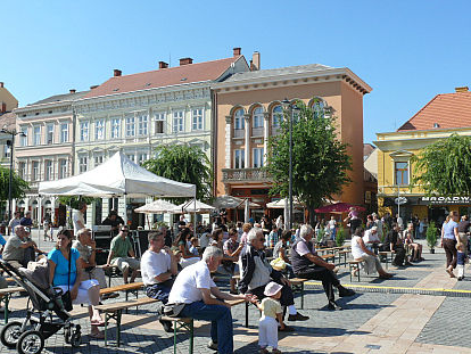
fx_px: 517
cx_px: 236
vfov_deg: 37.8
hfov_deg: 49.0
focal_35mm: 38
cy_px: 183
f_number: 5.6
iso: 100
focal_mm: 7.4
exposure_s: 1/400
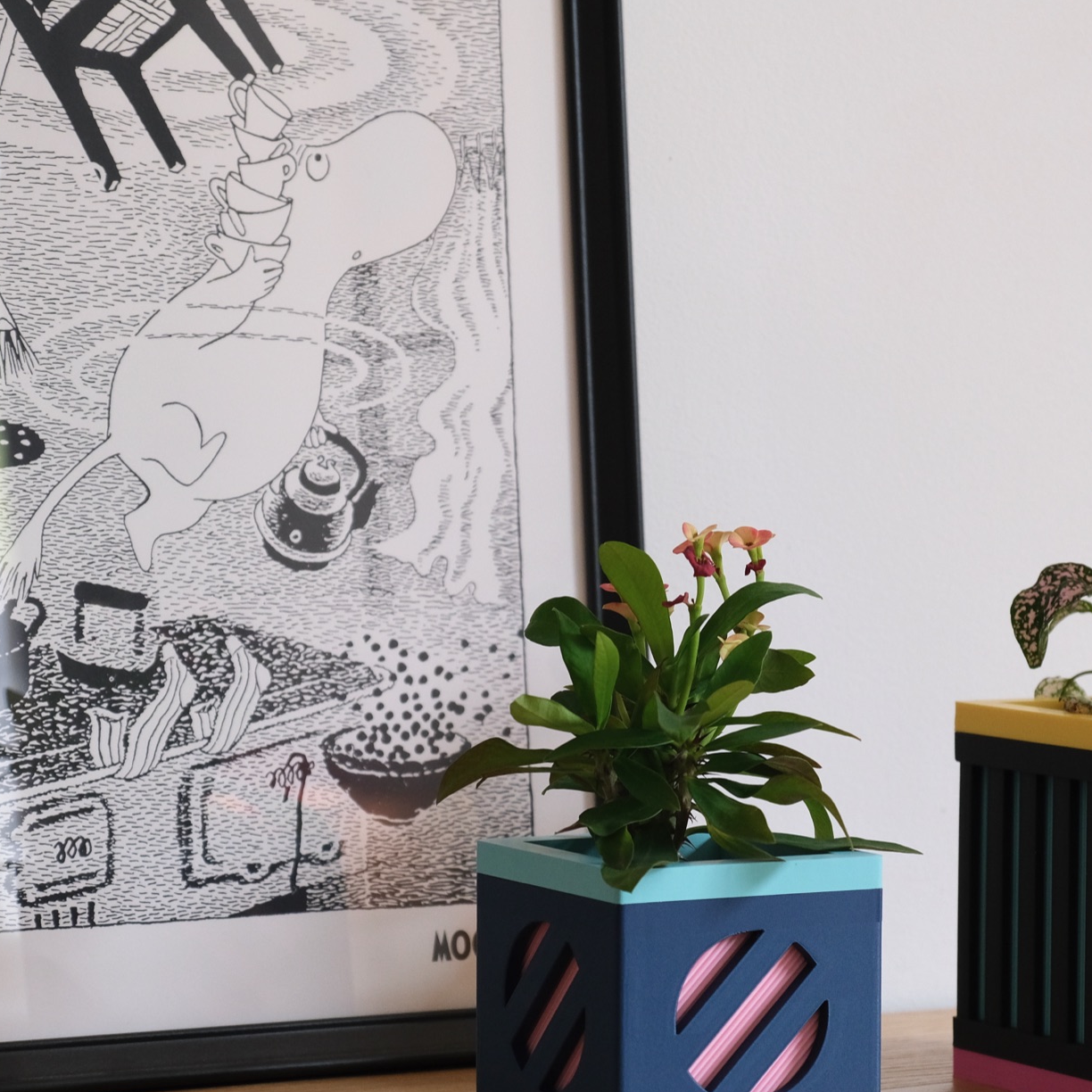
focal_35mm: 113
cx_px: 684
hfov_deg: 15.4
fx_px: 4033
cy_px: 638
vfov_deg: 15.4
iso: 1000
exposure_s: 1/150
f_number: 4.7
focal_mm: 49.4
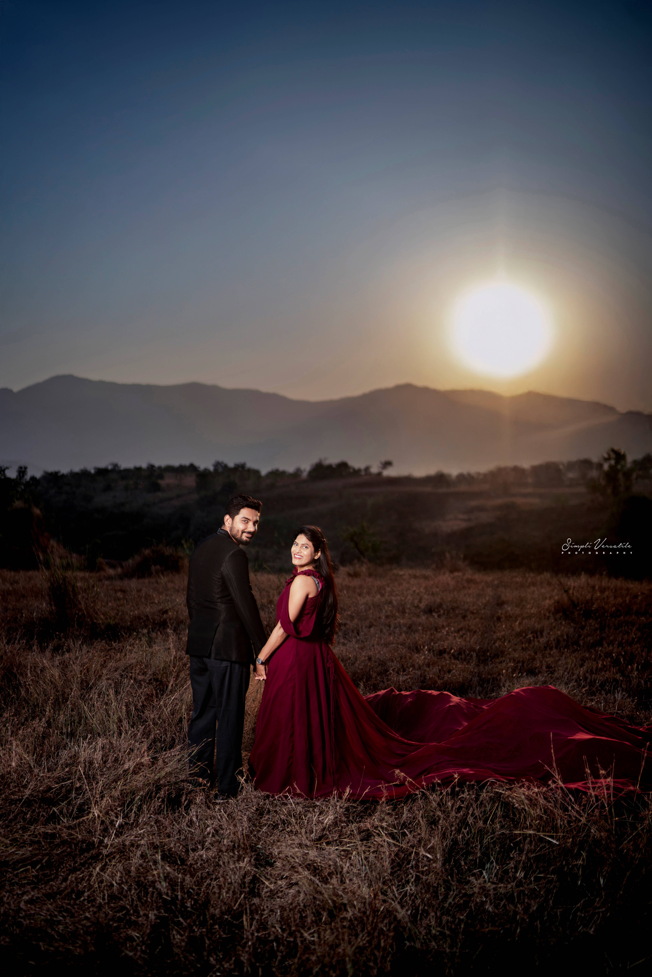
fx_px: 950
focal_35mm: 35
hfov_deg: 37.9
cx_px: 326
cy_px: 488
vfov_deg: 54.4
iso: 100
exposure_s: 1/5000
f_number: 1.4
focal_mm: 35
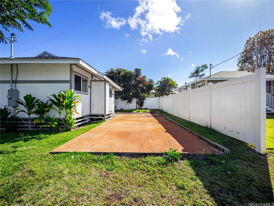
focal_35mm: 16
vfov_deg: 78.1
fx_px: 127
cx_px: 137
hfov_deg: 94.5
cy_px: 103
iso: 125
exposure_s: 1/6400
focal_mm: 8
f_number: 4
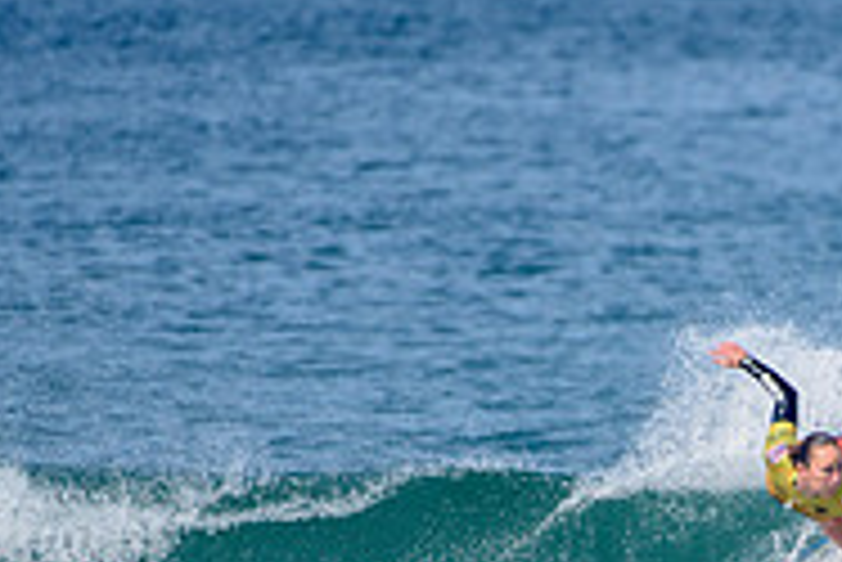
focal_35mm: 1550
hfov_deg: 1.3
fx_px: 36280
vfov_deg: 0.9
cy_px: 663
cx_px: 887
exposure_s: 1/2500
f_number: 6.3
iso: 250
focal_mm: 500
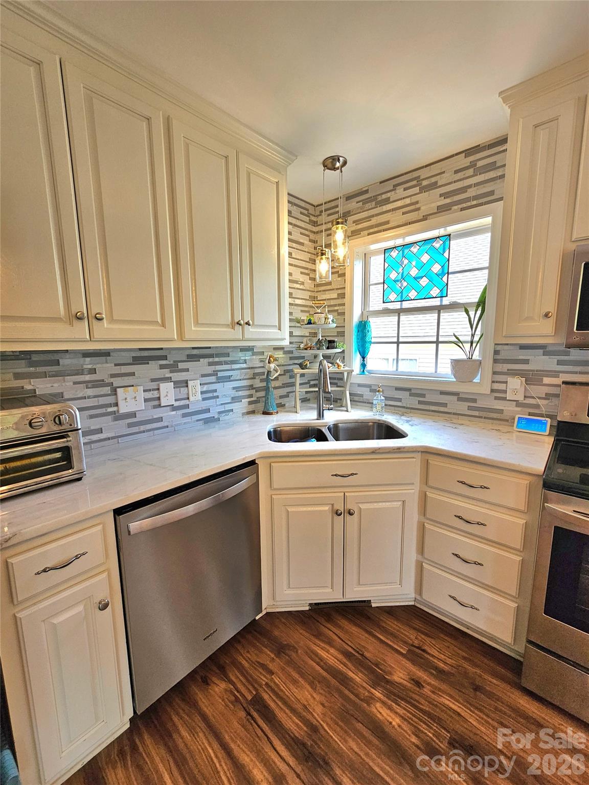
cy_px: 392
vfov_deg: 106.2
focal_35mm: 13
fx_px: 295
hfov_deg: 89.9
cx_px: 294
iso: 80
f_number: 2.2
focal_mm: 2.2
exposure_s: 1/120
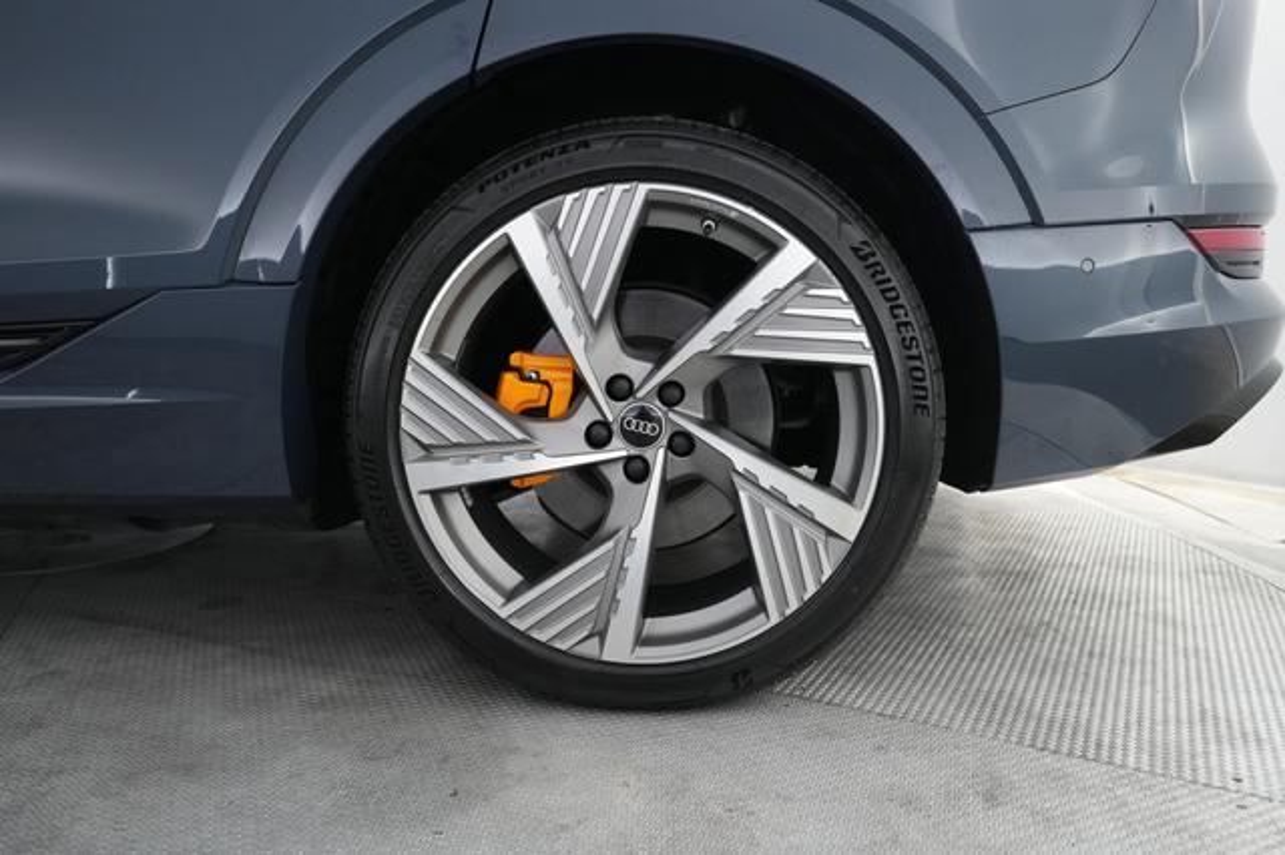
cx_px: 642
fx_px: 892
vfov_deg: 51.2
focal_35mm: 25
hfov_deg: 71.5
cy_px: 428
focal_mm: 25
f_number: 2.8
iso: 4000
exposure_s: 1/160
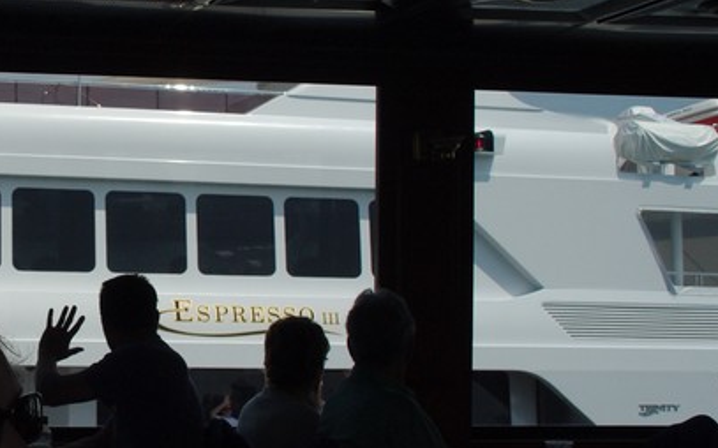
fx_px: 1369
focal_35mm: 70
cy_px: 203
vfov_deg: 18.6
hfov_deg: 27.3
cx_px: -35
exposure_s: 1/750
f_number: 8
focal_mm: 21
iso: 400
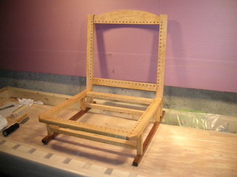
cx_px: 118
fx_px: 233
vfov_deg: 41.7
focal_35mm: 34
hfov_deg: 54.0
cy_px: 88
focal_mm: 5.7
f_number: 2.9
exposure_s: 1/29.5
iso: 107
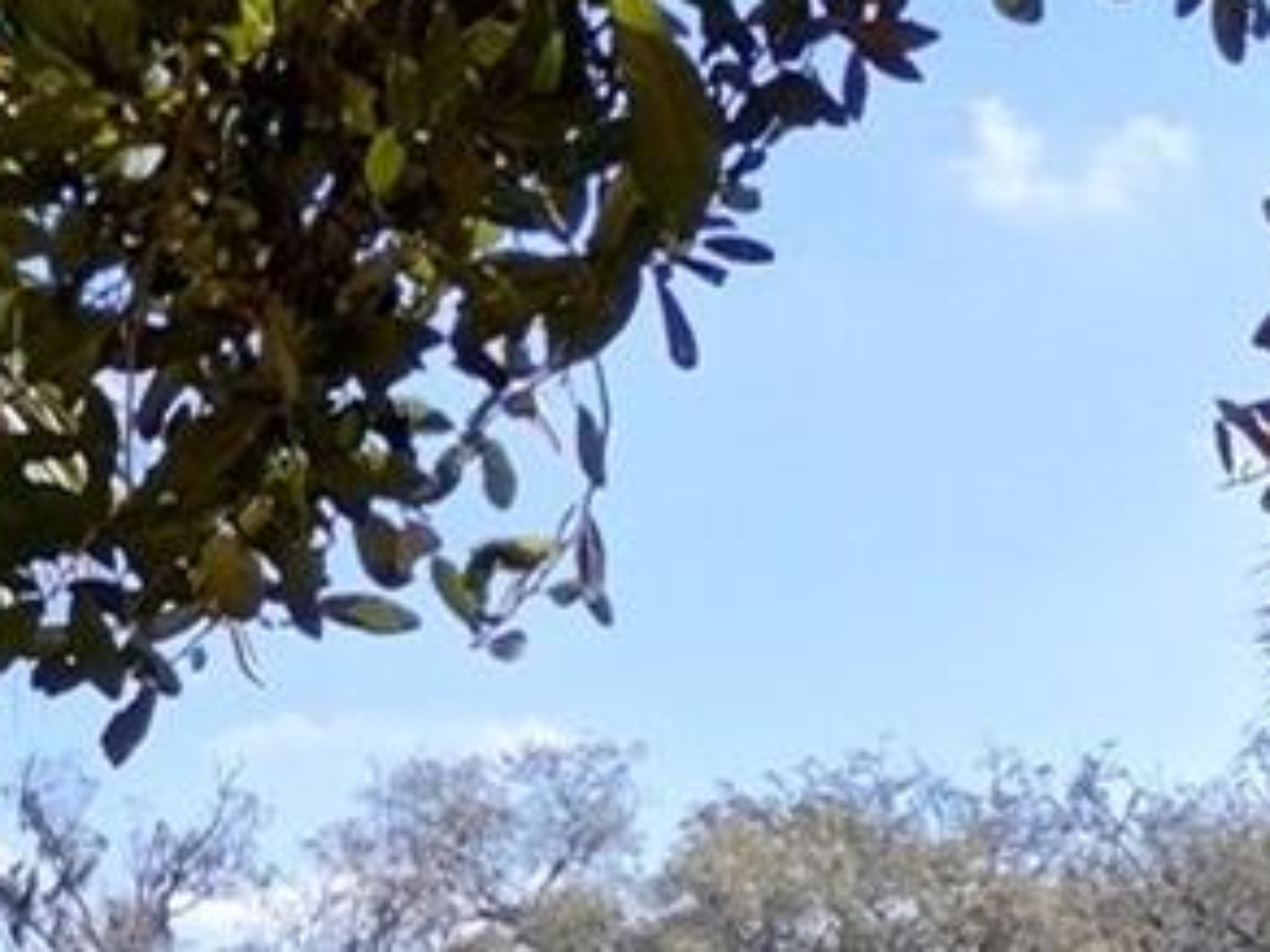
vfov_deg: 9.6
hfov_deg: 12.7
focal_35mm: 153
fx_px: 5613
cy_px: 956
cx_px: -144
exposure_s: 1/612
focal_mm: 4.27
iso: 100
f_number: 1.8
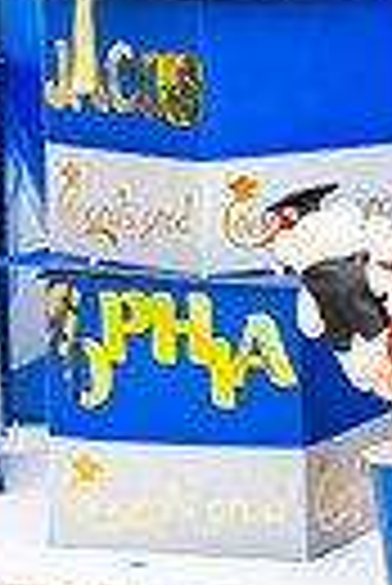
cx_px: 176
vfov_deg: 5.9
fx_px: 5620
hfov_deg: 4.0
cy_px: -392
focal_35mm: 345
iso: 160
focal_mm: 100
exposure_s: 1/160
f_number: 7.1
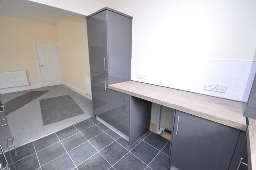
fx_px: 107
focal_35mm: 15
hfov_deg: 100.4
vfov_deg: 77.2
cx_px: 128
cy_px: 85
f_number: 4
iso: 640
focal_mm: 10
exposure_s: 1/60
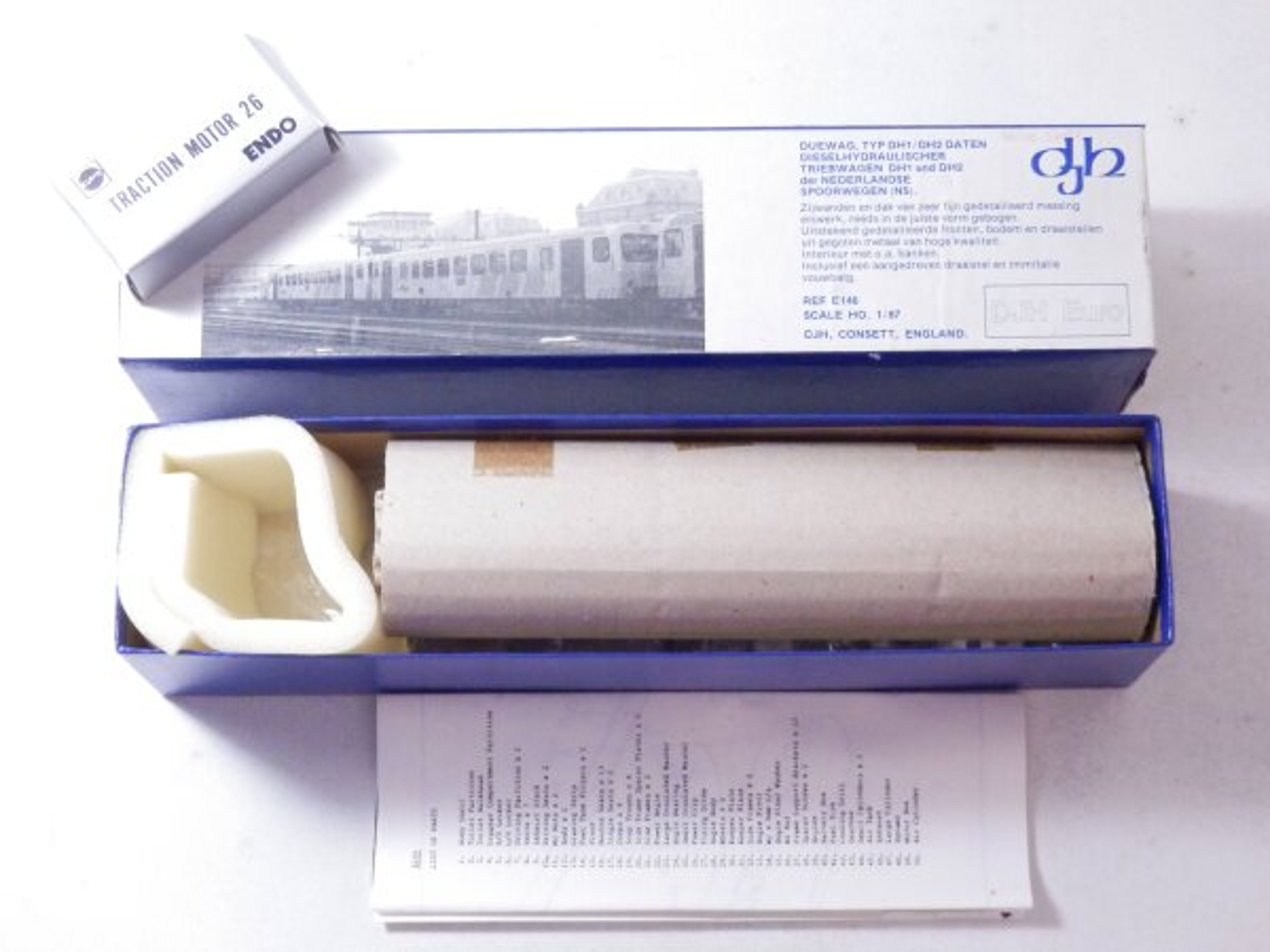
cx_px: 635
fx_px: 2421
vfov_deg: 22.3
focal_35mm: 66
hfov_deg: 29.4
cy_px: 476
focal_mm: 11.9
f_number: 4.4
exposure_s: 1/160
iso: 1000
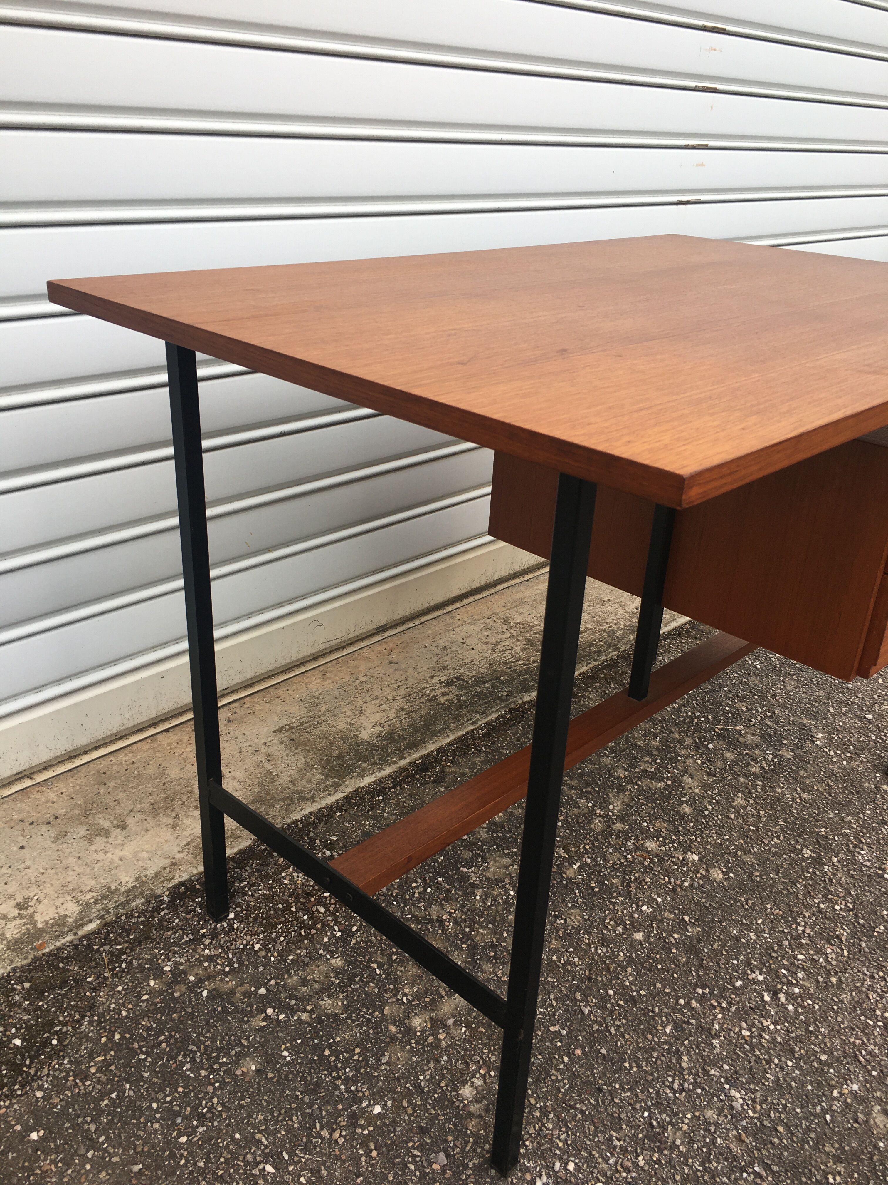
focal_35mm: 29
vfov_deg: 61.7
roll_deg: -3.1
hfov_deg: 48.2
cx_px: 444
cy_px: 592
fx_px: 992
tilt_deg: -23.3
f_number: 2.2
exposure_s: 1/171
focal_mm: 4.15
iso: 25
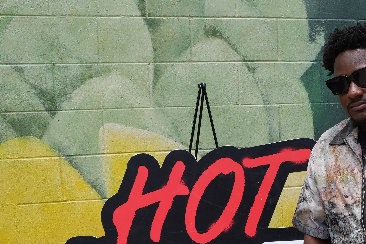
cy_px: 182
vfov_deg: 25.2
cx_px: 308
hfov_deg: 35.9
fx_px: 539
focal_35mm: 53
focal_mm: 20
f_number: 5.6
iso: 100
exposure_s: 1/320
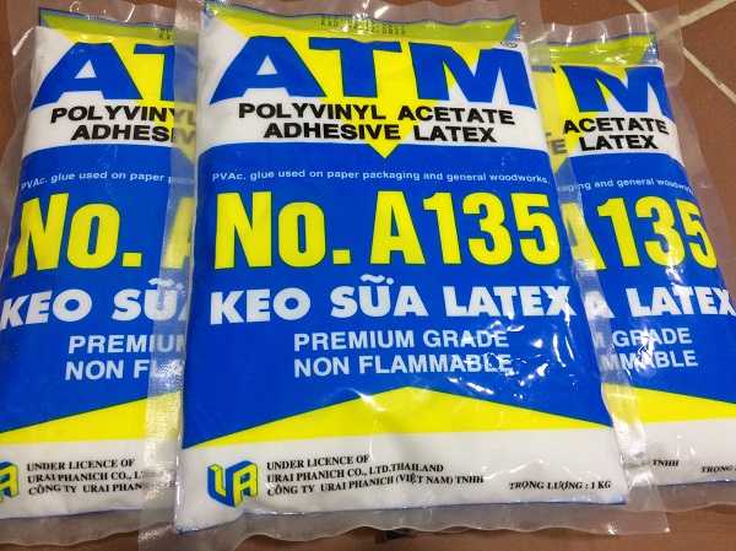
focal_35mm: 29
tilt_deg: -64.2
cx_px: 368
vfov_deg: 48.2
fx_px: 616
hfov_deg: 61.7
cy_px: 276
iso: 160
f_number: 2.2
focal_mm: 4.15
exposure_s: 1/33
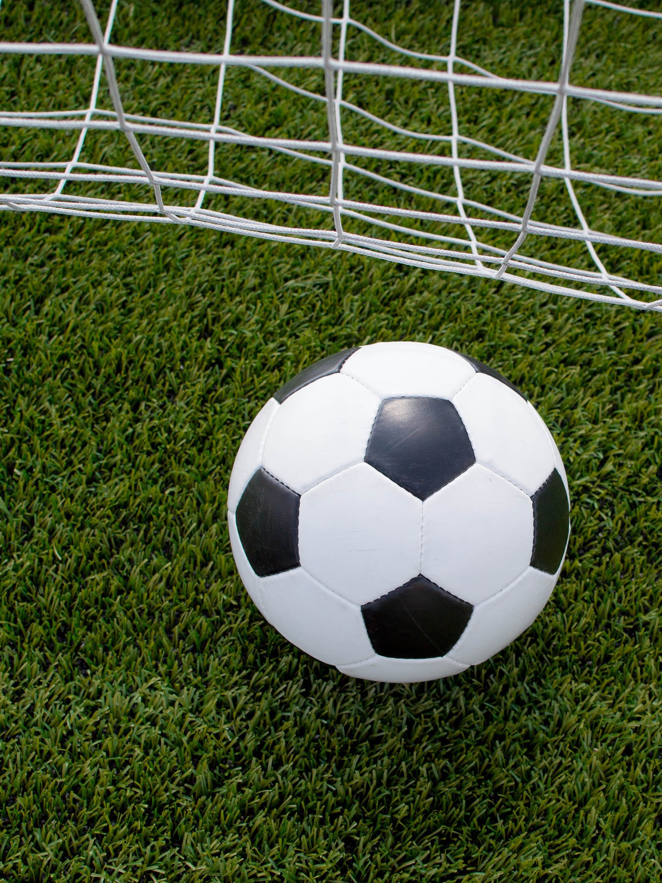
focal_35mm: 77
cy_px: 447
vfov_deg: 25.4
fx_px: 1957
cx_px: 422
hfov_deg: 19.2
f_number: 5
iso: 200
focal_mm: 35
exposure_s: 1/200
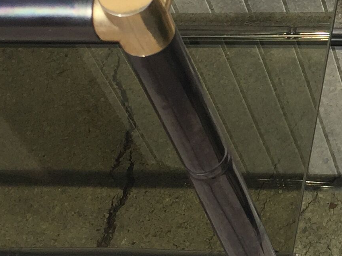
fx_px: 1086
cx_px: 469
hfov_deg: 16.7
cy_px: -11
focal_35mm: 110
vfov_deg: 13.2
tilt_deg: -51.2
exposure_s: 1/4405
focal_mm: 4.15
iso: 32
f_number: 2.2
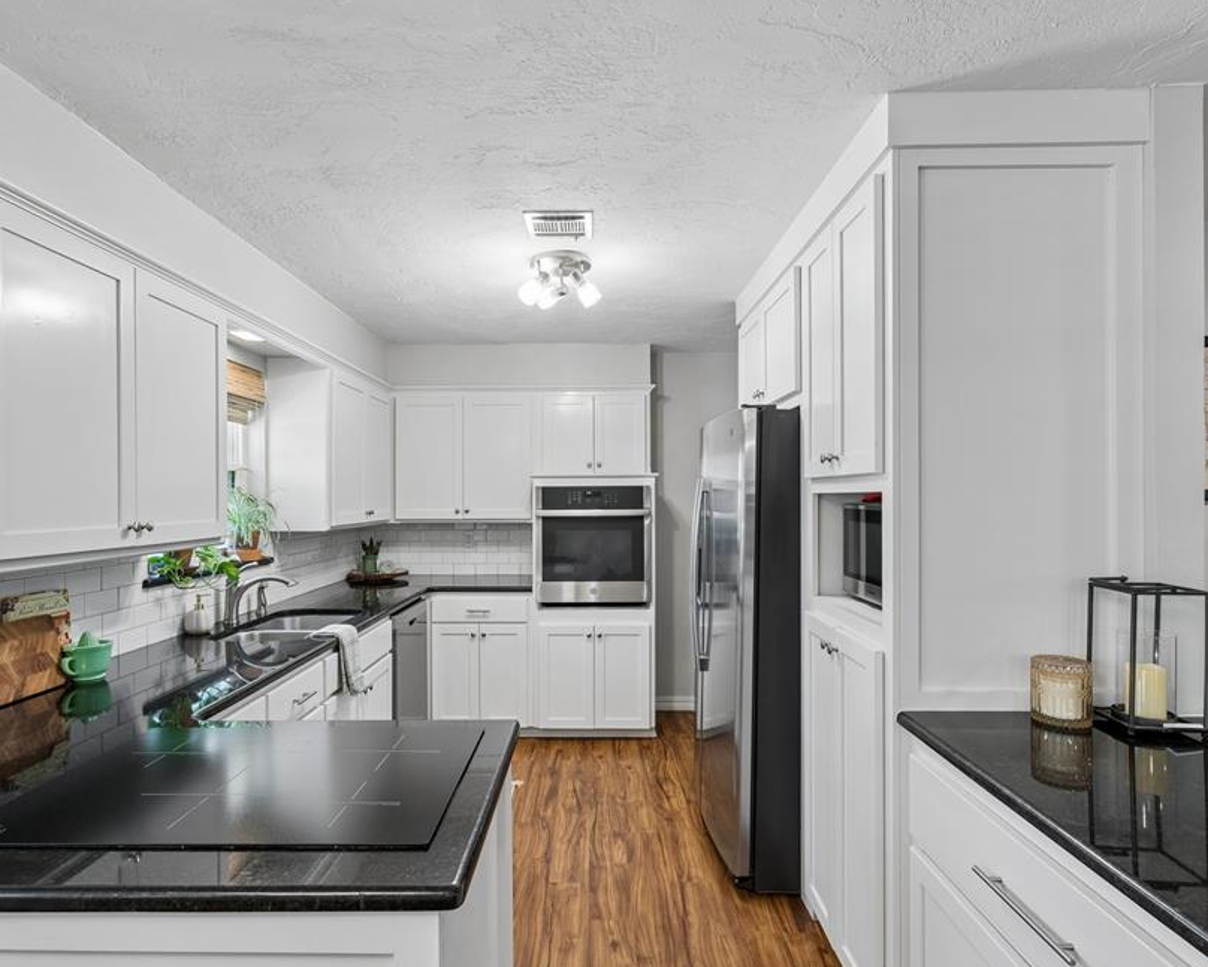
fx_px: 680
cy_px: 490
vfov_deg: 70.9
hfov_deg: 83.2
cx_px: 581
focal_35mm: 19
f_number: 8
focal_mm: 16
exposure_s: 1/5
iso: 200
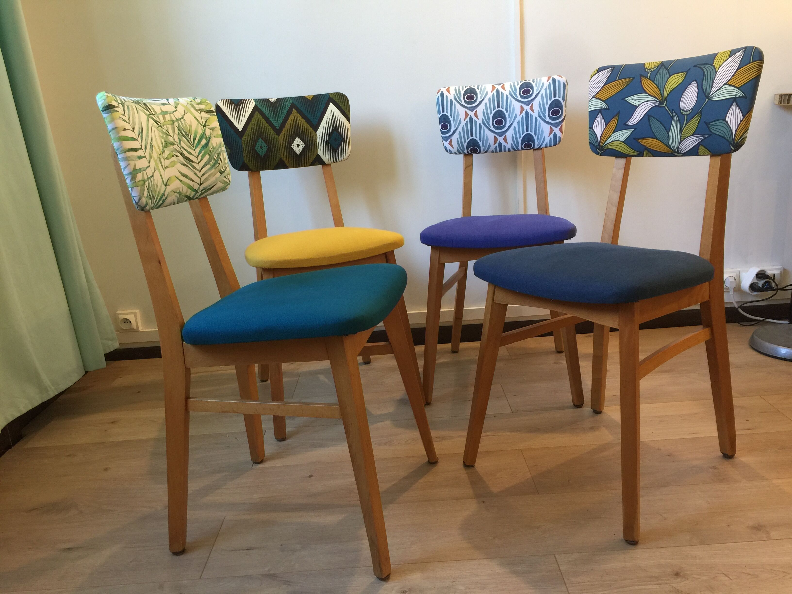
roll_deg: +4.9
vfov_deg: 48.2
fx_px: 664
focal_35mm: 29
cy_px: 297
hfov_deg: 61.7
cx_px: 396
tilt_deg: -15.1
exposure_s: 1/17
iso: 40
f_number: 2.2
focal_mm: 4.15
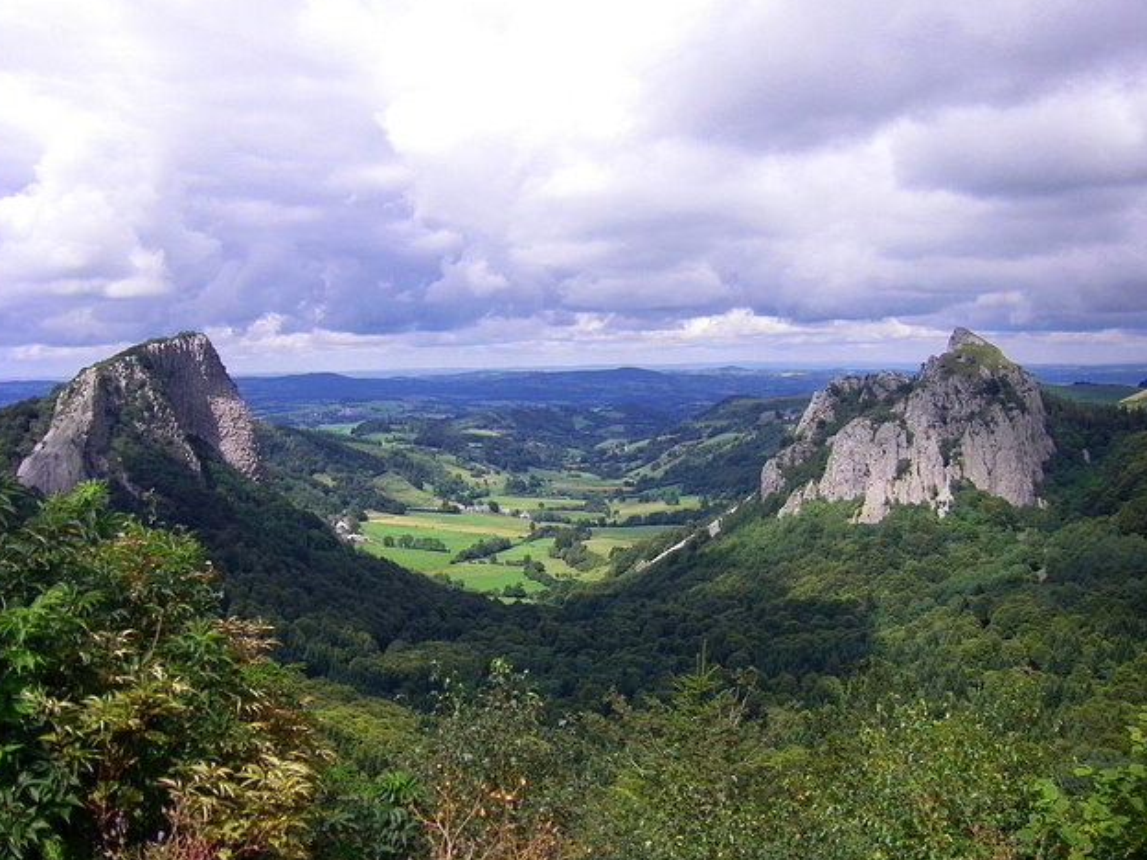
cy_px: 428
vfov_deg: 36.8
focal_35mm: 39
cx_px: 562
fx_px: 1292
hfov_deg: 47.9
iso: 80
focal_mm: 6.3
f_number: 7
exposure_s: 1/200
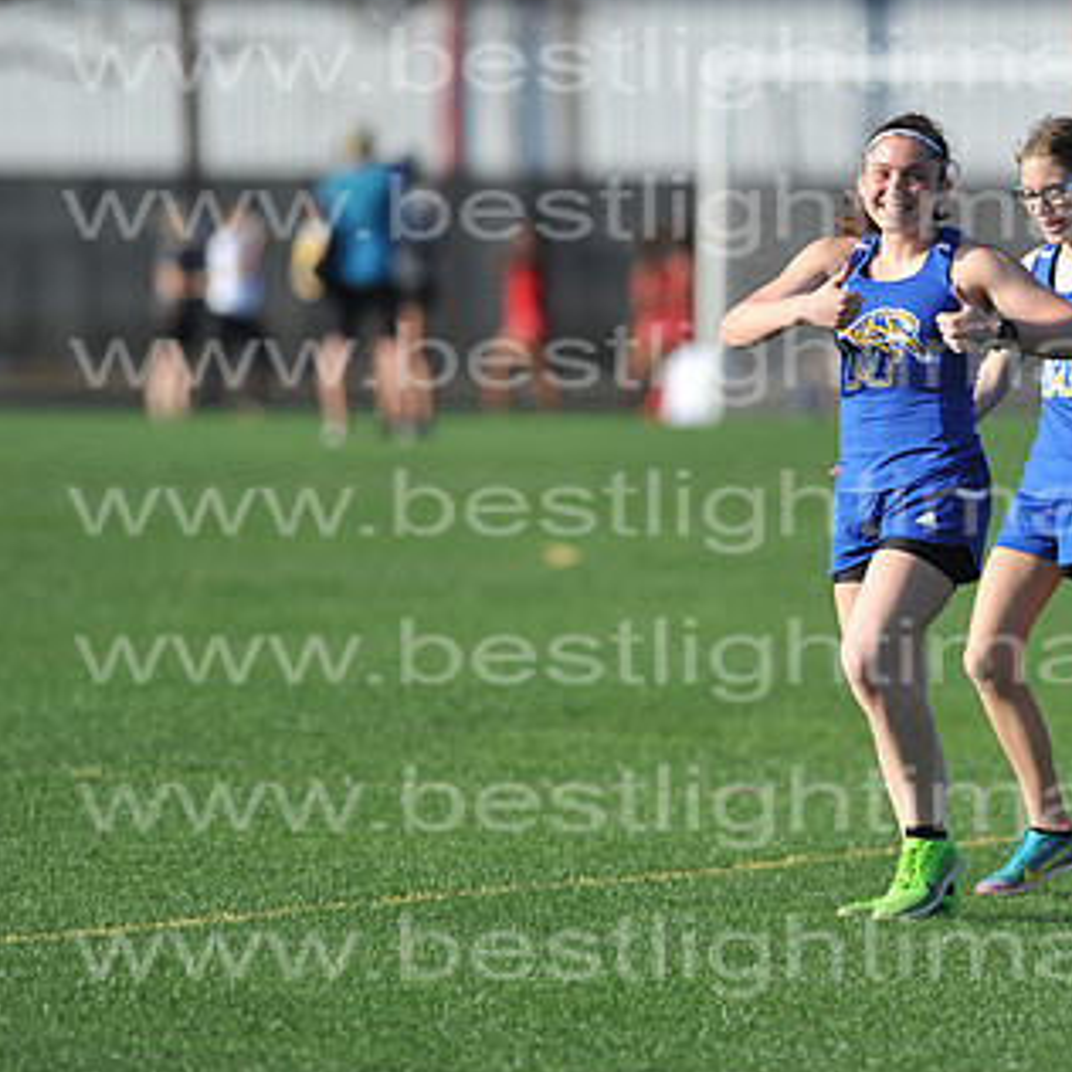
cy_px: 438
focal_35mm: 467
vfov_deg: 3.8
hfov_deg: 3.8
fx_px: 16362
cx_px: 841
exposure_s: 1/4000
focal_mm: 300
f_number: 3.5
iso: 320
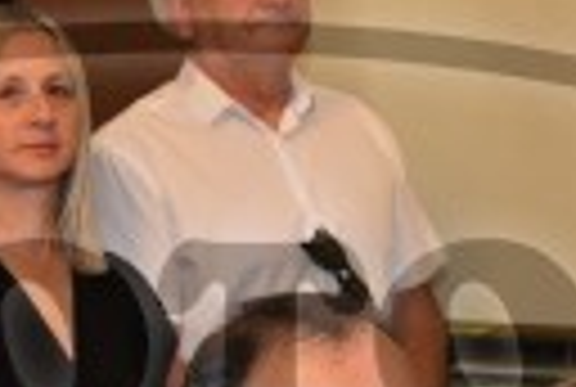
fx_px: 2719
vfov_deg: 8.0
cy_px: 592
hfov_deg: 12.1
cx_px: 198
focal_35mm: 170
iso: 4000
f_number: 4.5
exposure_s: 1/100
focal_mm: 33.5
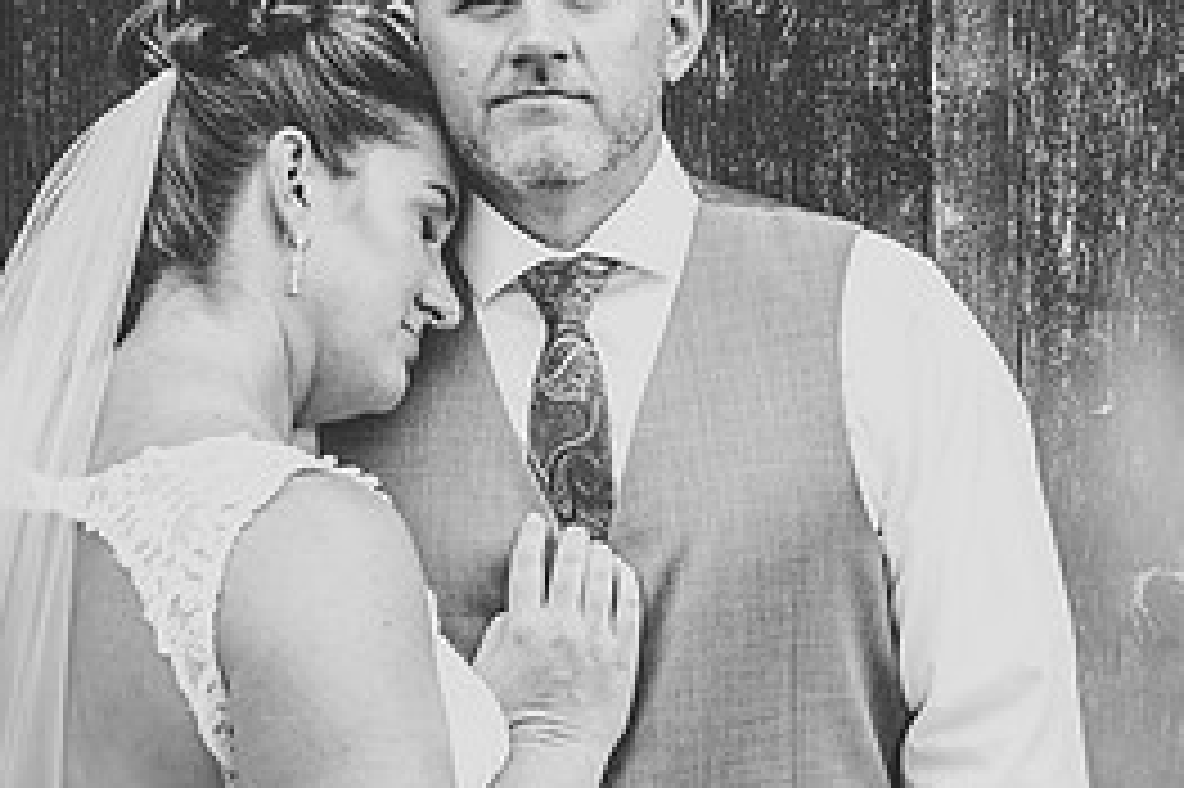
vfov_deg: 4.0
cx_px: 698
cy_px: 344
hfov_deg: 6.0
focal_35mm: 342
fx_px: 11241
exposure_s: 1/400
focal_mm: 155
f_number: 2.8
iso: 200
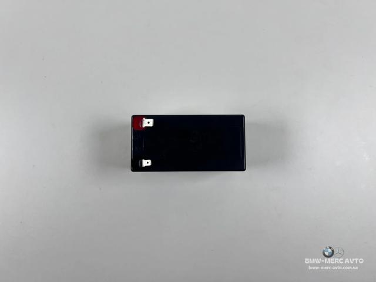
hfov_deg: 67.3
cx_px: 188
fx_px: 282
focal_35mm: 26
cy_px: 141
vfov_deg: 53.1
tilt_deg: -86.3
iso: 50
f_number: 1.5
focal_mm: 5.7
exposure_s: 1/539
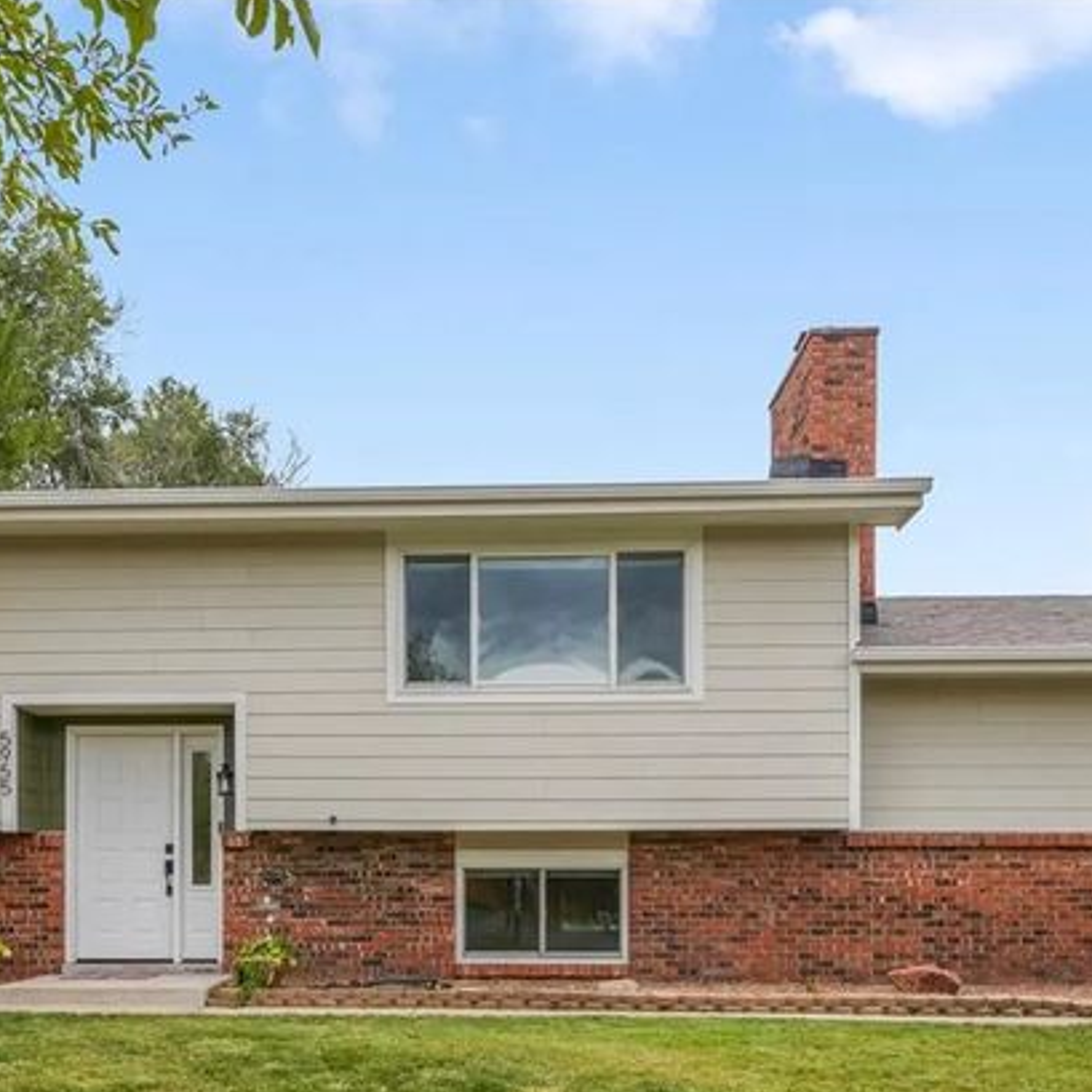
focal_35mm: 34
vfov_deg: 45.5
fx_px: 1213
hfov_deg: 48.3
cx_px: 465
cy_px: 902
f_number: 14
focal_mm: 16
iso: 400
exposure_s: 1/60
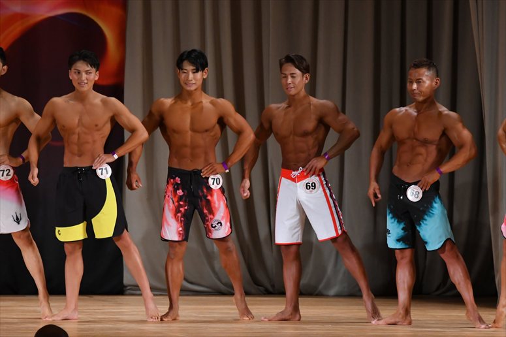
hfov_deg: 8.6
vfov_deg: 5.7
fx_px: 3372
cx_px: 253
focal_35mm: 240
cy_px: 168
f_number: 5.6
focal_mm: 160
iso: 3200
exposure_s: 1/400
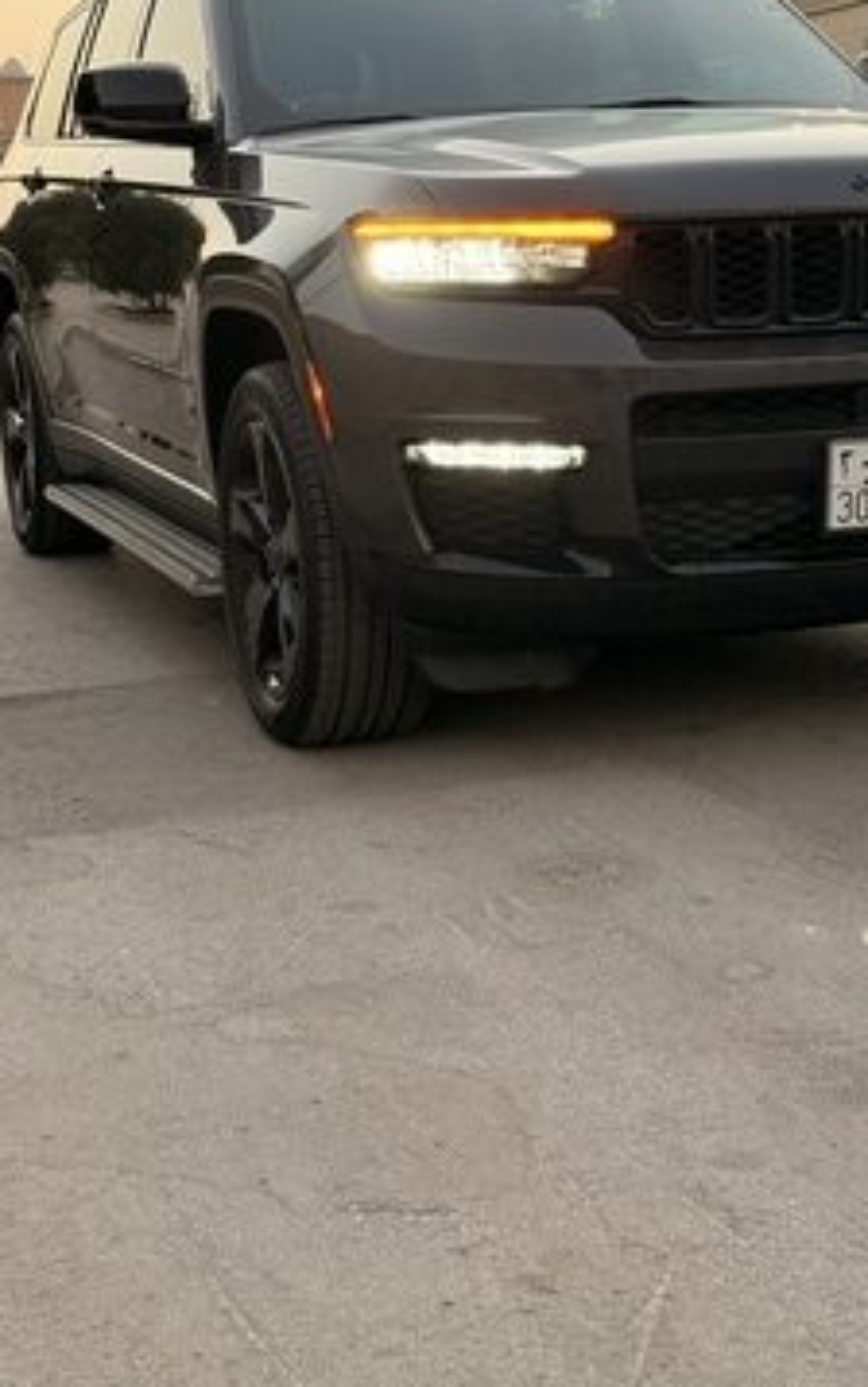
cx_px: 634
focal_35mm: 65
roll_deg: +2.0
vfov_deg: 31.5
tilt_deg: -8.3
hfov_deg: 19.9
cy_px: 595
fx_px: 2458
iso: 200
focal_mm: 6.76
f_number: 1.78
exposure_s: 1/122
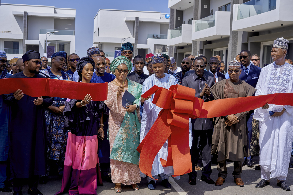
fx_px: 407
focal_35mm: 50
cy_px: 98
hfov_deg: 39.6
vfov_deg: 27.0
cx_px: 146
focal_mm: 50
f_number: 7.1
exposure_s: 1/640
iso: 250
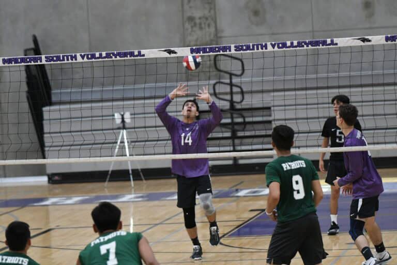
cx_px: 198
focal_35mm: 180
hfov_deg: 11.4
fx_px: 1985
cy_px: 132
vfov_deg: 7.6
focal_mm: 120
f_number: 2.8
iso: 4000
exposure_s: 1/500
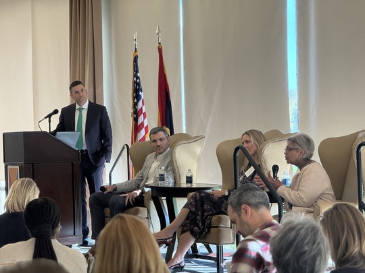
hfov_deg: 16.4
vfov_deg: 12.3
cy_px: 136
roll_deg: +1.5
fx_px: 1265
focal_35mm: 120
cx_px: 182
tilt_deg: -1.1
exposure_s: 1/120
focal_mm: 15.66
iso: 125
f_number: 2.8
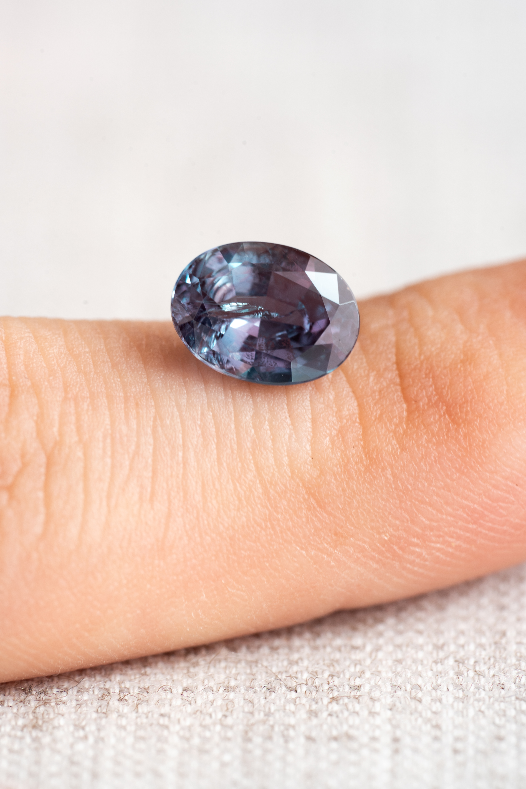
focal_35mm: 90
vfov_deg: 22.6
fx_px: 1972
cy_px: 394
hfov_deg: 15.2
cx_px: 263
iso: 100
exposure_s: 1/2.5
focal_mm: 90
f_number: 8
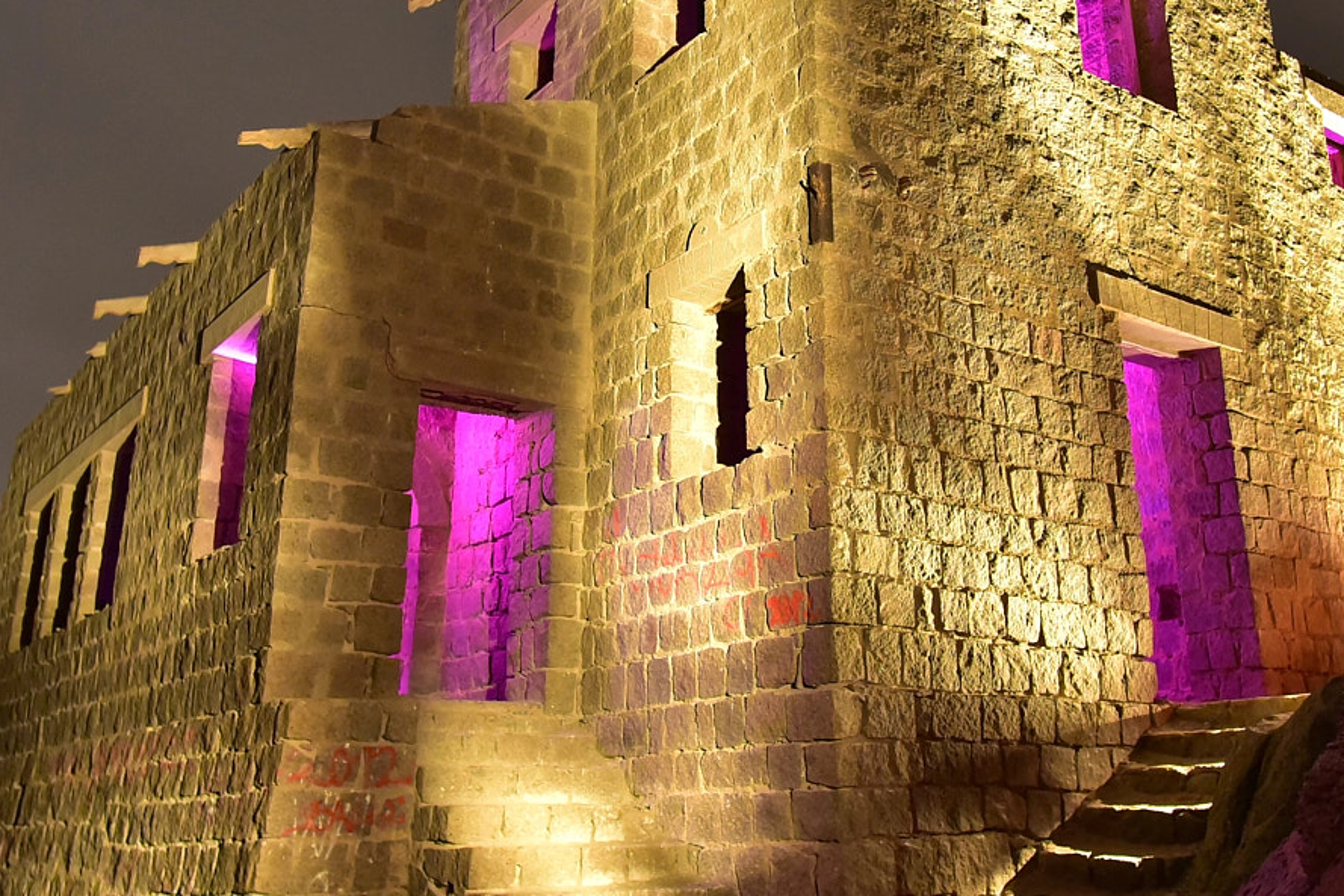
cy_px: 337
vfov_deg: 36.7
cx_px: 744
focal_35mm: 36
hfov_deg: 53.0
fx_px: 1344
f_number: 2.8
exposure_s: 312
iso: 1250
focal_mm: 20
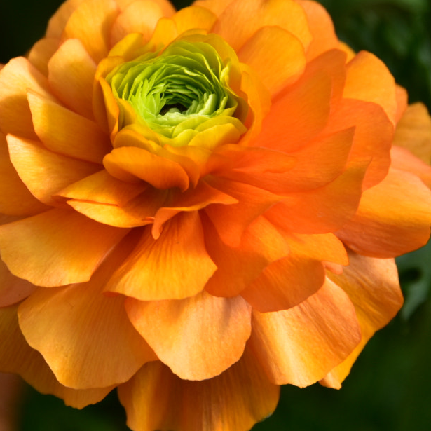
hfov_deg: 1.7
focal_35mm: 1008
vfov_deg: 1.7
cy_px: 186
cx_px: 172
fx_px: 14199
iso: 125
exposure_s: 1/125
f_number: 5.6
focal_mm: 300
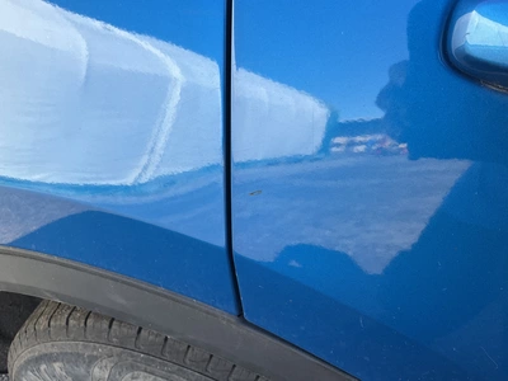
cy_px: 190
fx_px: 426
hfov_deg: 61.7
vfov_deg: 48.2
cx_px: 254
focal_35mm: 29
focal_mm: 3
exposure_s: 1/234
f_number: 1.8
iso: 20
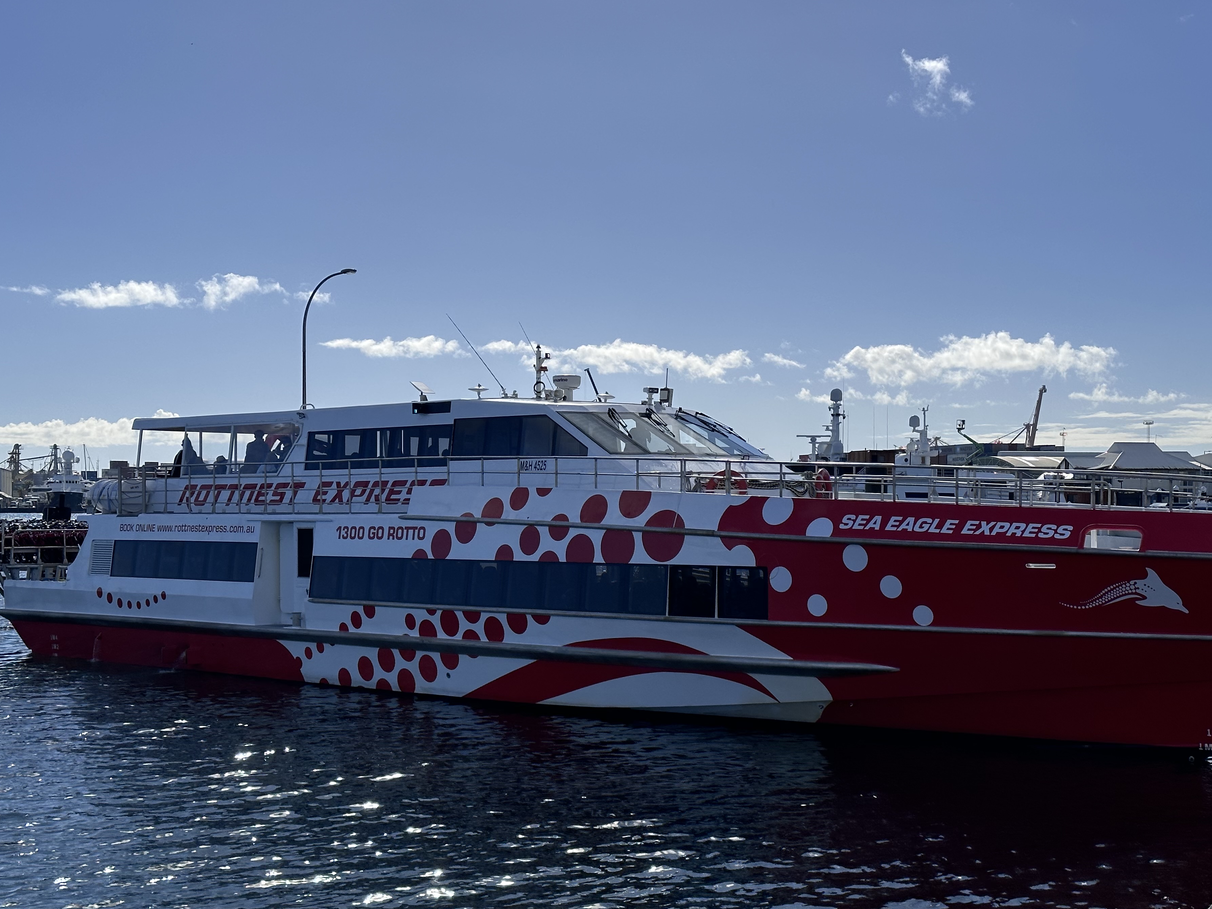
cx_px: 596
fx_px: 1891
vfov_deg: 27.0
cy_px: 493
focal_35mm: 54
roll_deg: +0.4
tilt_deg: +0.9
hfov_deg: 35.5
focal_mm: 6.86
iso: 64
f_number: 1.78
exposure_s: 1/10753
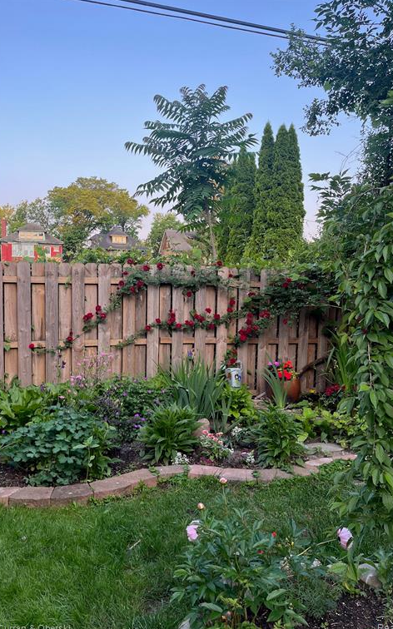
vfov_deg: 66.5
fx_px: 480
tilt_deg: -5.6
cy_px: 316
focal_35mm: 28
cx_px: 187
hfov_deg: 44.5
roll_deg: -1.4
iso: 40
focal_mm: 5.1
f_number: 1.6
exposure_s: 1/152
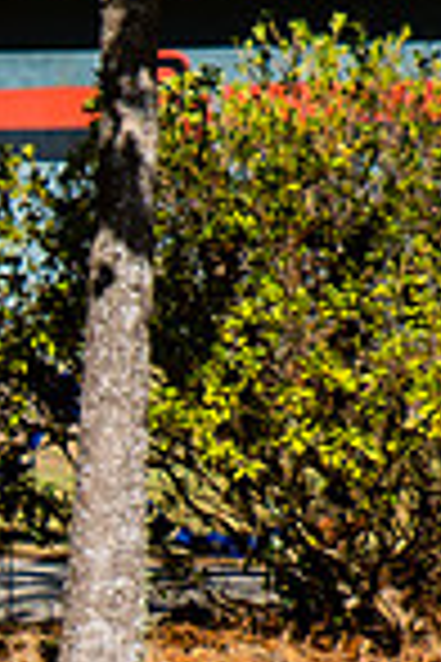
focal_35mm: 502
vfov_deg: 4.1
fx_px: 9224
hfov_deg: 2.7
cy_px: 655
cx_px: -553
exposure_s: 1/2000
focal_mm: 70
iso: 100
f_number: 2.8
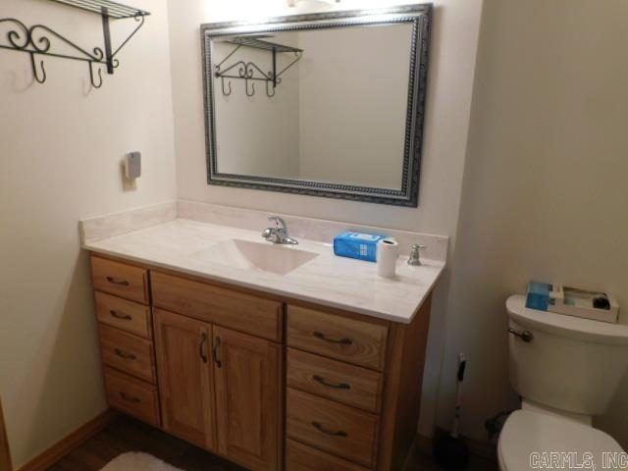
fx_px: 435
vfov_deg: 56.8
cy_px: 236
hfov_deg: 71.6
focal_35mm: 24
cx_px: 314
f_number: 3
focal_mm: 4.1
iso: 125
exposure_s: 1/30
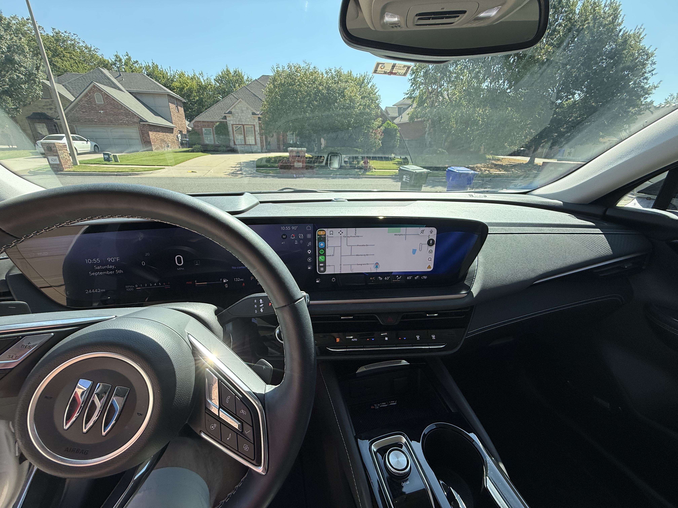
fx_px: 274
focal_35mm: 14
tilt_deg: -21.7
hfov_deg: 102.1
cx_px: 339
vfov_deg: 85.7
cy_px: 254
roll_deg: -1.0
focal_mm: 2.22
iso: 50
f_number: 2.2
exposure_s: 1/455
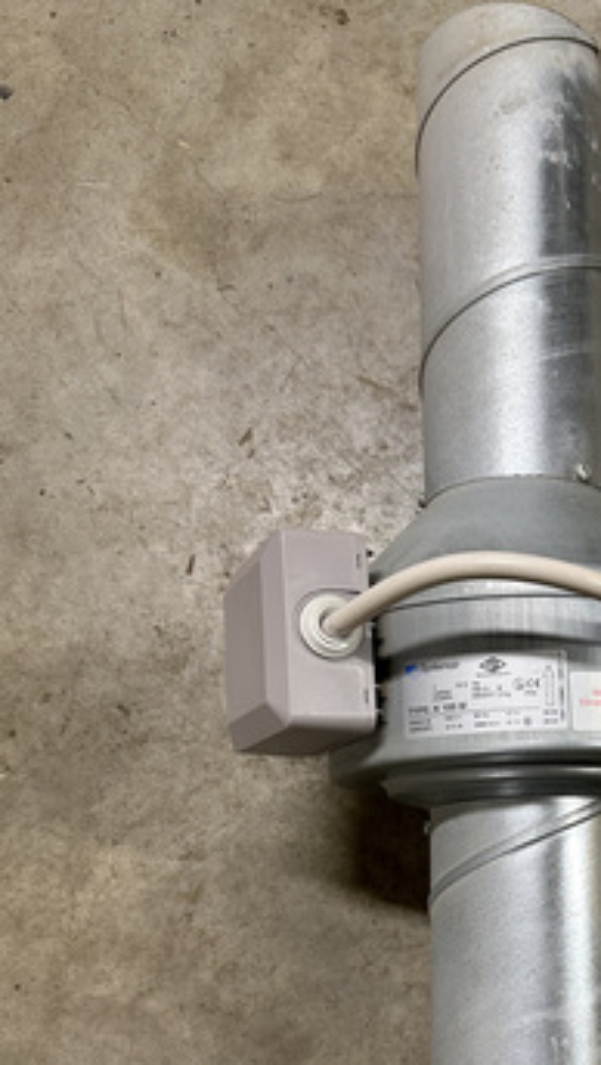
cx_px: 559
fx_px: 1074
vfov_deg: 51.3
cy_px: 746
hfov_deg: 29.7
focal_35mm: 38
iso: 125
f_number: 1.78
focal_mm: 6.86
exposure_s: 1/50
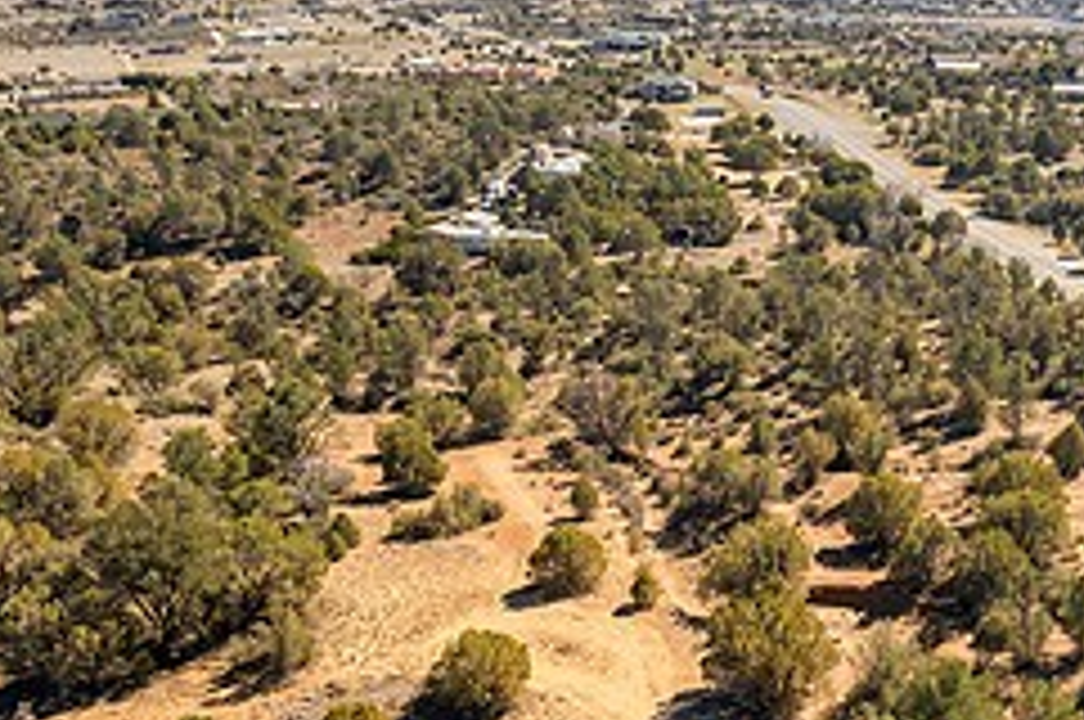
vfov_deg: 25.3
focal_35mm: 53
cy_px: 504
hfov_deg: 35.4
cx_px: 976
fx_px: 1594
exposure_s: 1/1250
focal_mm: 8.38
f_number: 2.8
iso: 100
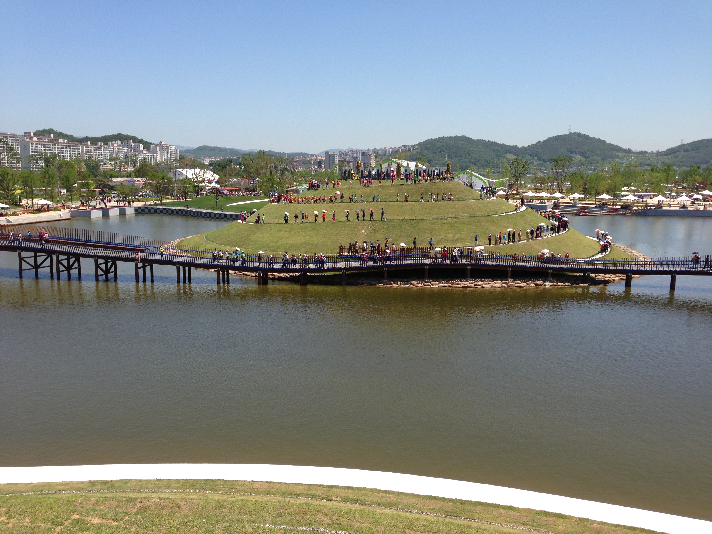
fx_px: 679
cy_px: 267
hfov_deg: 55.4
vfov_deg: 42.9
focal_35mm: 33
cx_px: 356
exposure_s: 1/1466
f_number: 2.4
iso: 50
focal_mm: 4.13
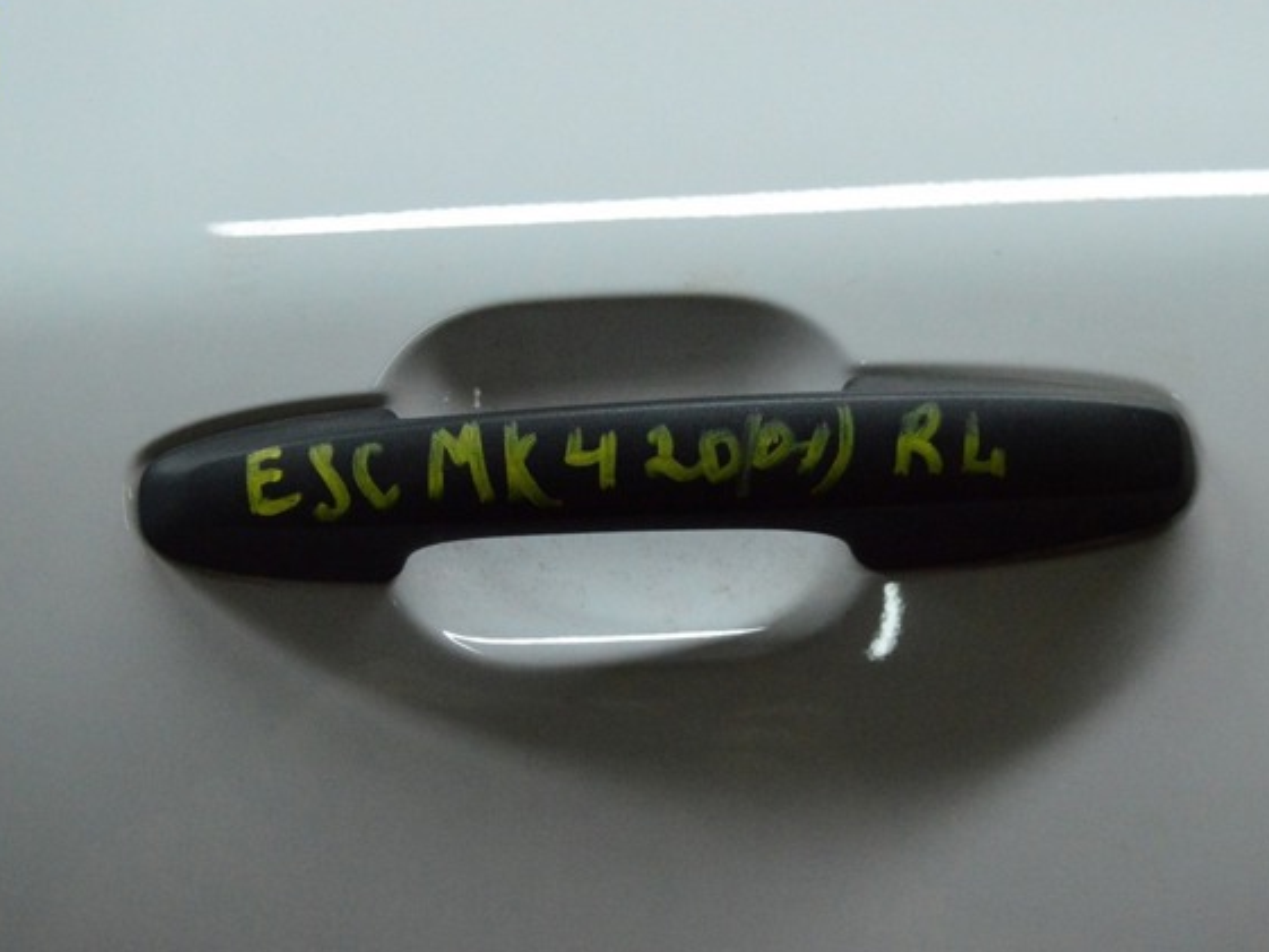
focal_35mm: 58
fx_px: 2110
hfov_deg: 33.5
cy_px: 474
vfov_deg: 25.4
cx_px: 629
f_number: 6.3
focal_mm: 35
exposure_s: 1/800
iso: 6400
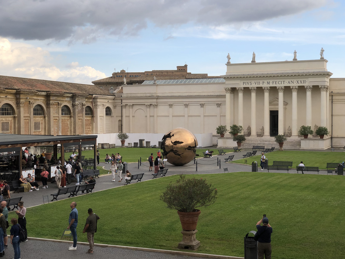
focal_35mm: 55
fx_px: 548
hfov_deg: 34.9
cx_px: 169
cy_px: 124
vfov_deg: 26.6
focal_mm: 6
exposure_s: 1/467
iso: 16
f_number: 2.4
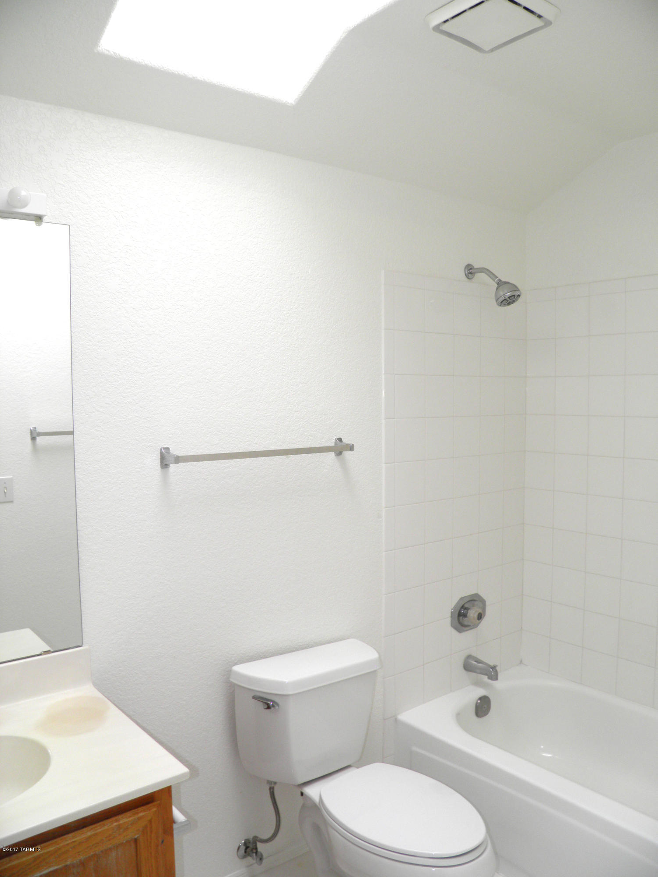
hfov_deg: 49.7
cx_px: 329
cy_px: 438
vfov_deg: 63.4
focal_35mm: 28
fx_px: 710
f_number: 2.8
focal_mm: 4.9
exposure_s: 1/40
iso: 50
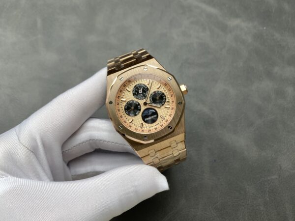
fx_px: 213
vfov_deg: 54.9
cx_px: 148
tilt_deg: -70.5
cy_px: 110
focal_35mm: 25
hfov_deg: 69.4
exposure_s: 1/186
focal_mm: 4.25
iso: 32
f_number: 1.8
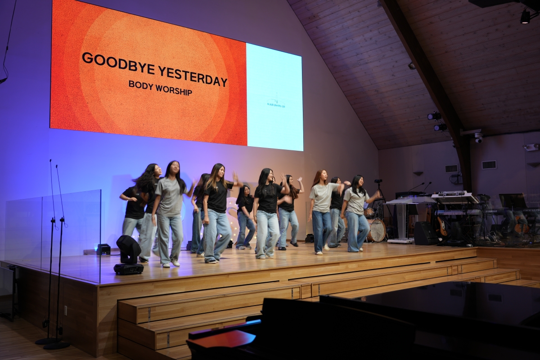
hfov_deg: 57.2
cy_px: 180
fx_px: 495
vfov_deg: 40.0
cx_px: 270
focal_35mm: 33
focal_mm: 33
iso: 160
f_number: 4
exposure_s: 1/40
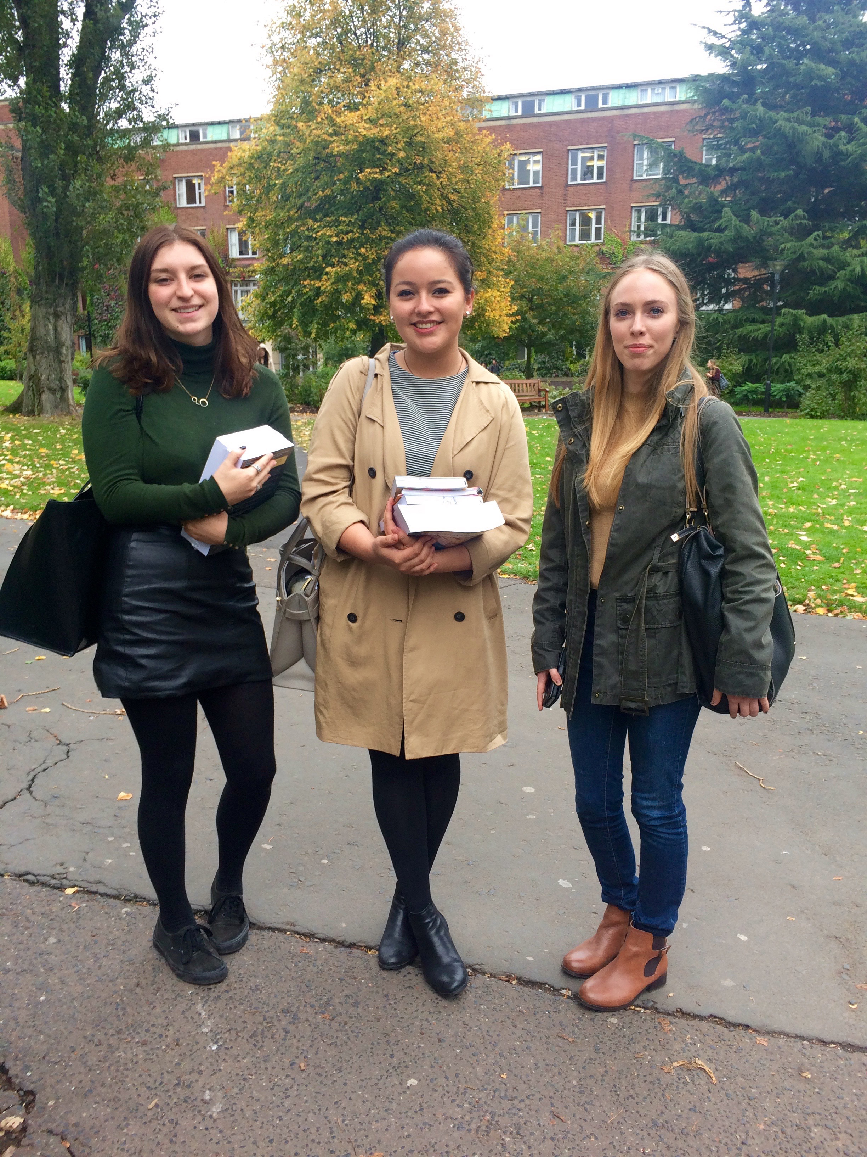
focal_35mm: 29
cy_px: 578
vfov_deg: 61.7
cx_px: 434
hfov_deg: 48.2
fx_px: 968
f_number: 2.2
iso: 50
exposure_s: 1/120
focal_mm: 4.15
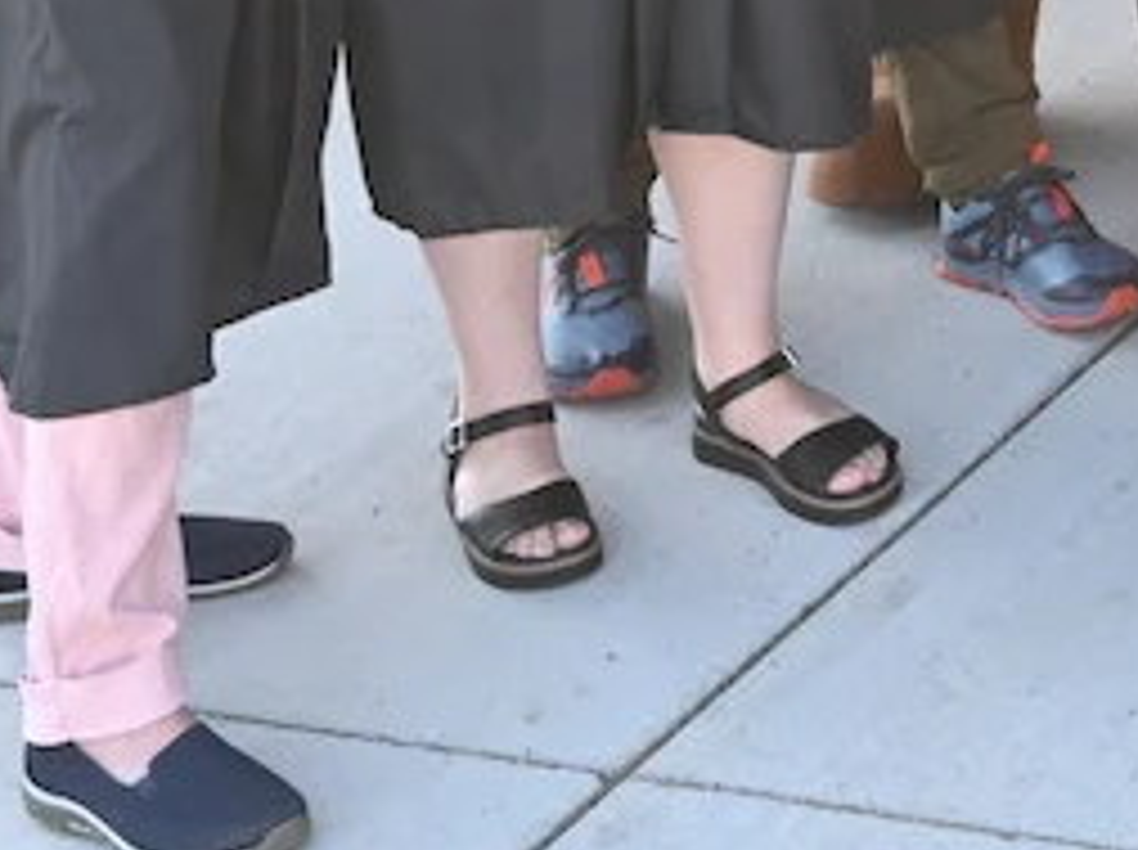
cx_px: 1777
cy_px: -805
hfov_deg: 16.8
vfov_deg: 12.5
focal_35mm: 105
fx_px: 3447
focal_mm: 23
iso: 800
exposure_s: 1/400
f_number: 5
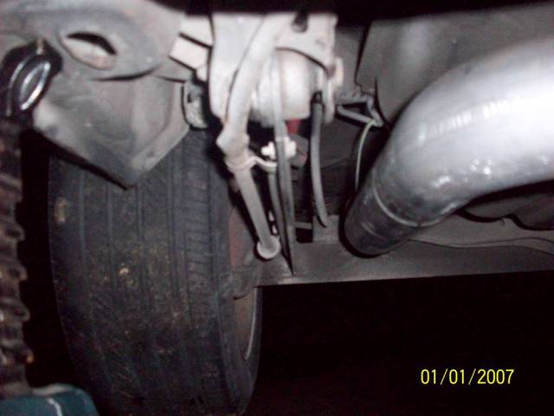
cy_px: 208
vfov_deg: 38.7
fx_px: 592
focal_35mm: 37
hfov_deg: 50.1
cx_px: 277
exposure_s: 1/128
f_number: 2.8
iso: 400
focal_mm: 6.2
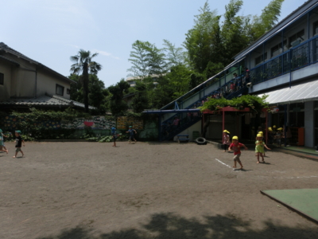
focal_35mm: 24
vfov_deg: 56.8
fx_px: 220
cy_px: 120
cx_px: 159
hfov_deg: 71.6
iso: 80
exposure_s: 1/2000
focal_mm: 4.24
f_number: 3
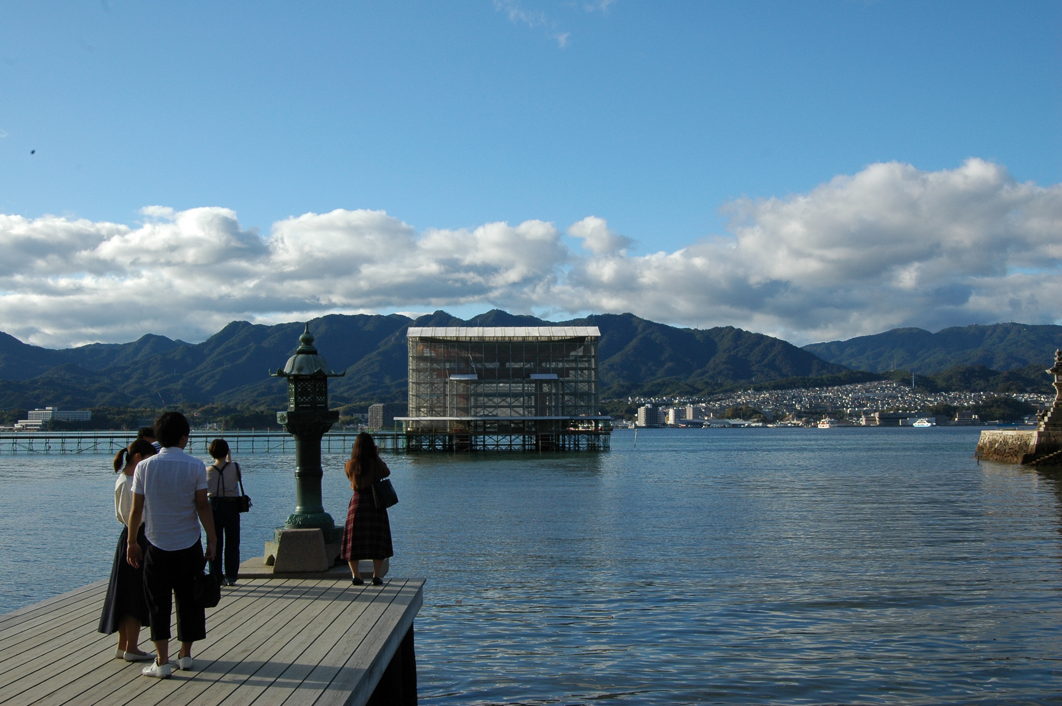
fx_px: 1149
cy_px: 353
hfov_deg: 49.6
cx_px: 531
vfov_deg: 34.1
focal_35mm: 39
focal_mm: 26
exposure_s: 1/350
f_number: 11
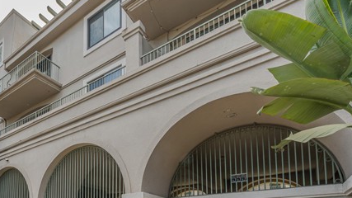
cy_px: 144
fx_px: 205
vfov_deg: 49.8
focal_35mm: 22
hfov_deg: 77.1
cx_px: 103
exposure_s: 1/80
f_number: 16
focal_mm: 14
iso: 800
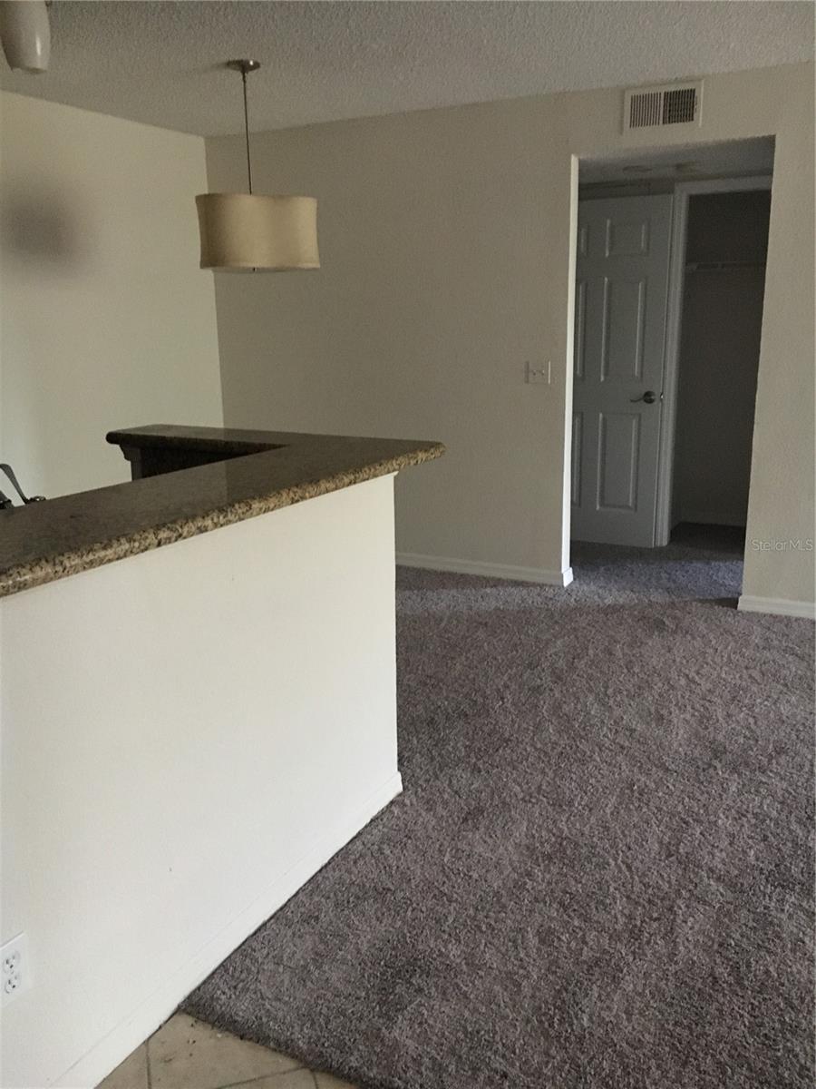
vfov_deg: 61.7
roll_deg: +0.5
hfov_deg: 48.2
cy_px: 544
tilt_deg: -11.9
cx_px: 408
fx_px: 911
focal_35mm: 29
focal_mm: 4.15
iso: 250
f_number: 2.2
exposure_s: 1/15
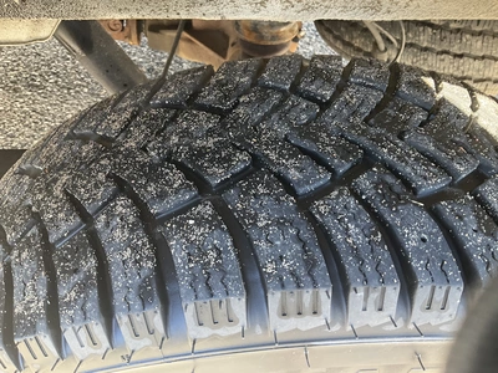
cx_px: 249
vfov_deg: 48.2
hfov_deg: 61.7
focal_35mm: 29
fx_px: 417
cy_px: 186
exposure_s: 1/98
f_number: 1.8
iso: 64
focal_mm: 3
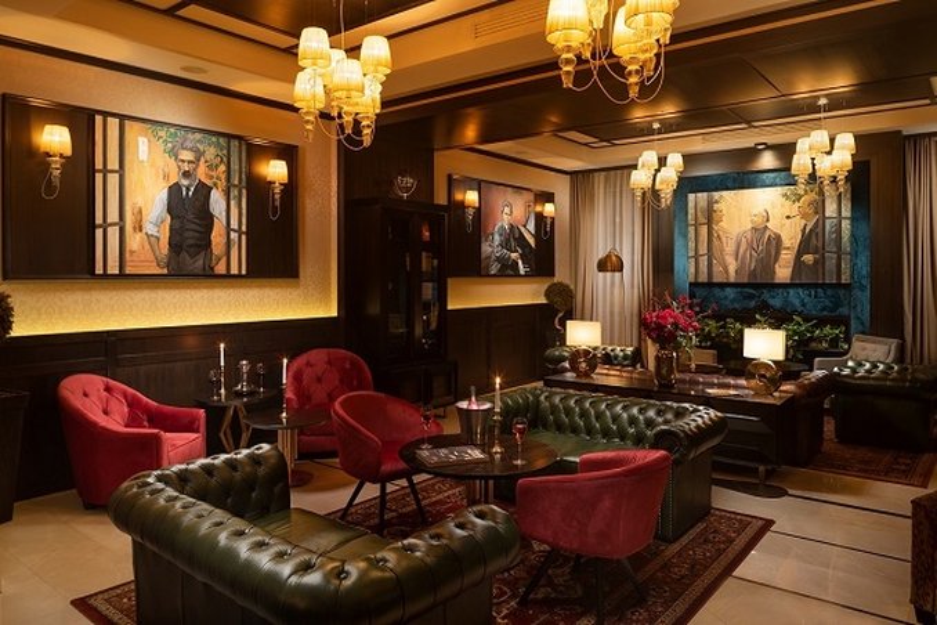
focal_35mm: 24
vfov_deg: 53.1
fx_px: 625
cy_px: 312
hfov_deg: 73.7
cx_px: 468
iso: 100
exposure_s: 1/1.67
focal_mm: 24
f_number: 6.3
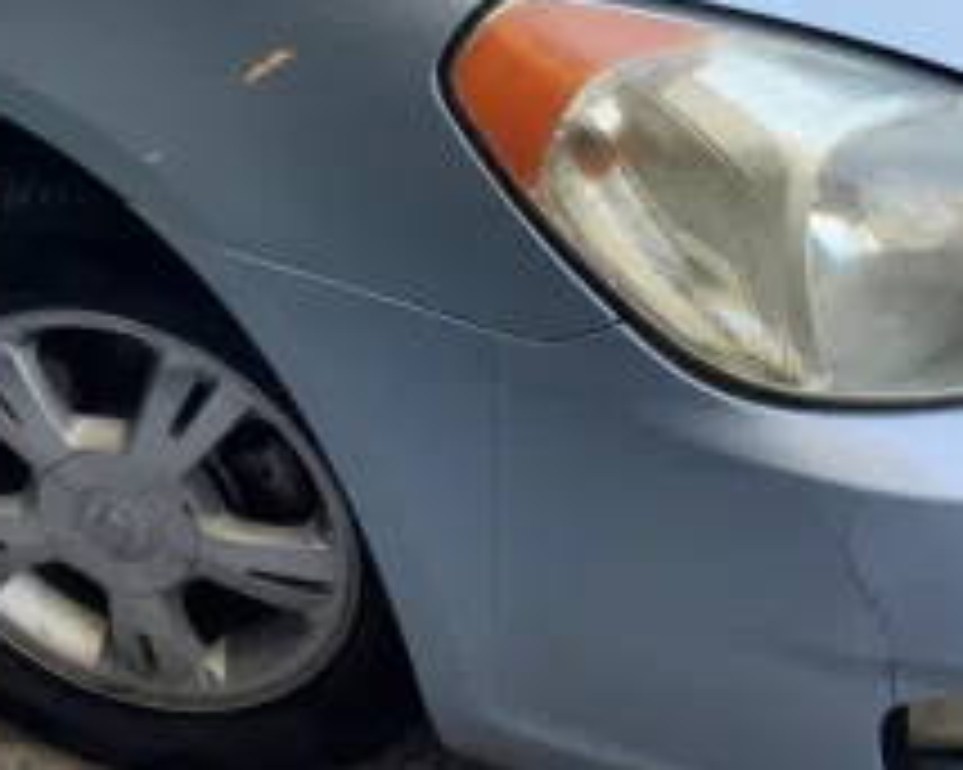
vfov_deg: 18.4
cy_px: -302
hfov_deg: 24.0
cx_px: 9
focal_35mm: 76
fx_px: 2165
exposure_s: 1/120
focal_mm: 4.3
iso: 80
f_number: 2.4
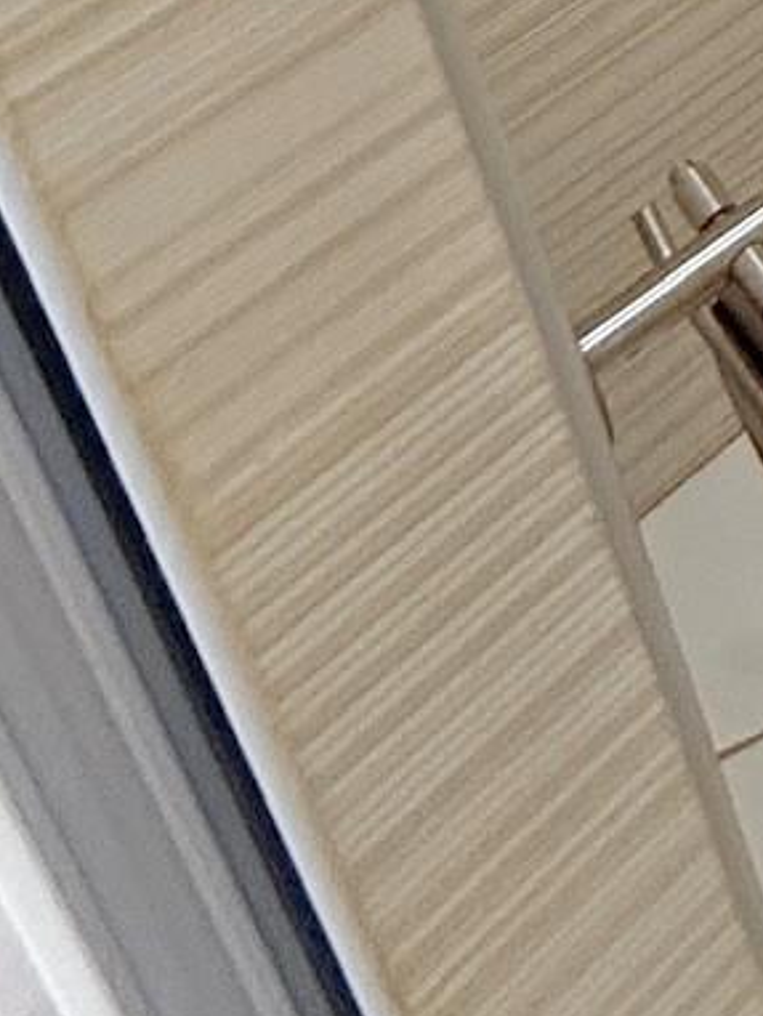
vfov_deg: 16.4
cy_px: -1223
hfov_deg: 13.2
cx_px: 1954
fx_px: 2202
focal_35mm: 75
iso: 250
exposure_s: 1/100
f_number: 2.2
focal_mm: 2.22
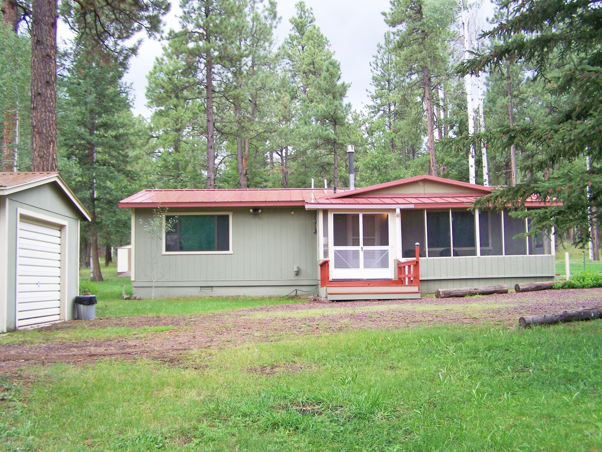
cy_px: 226
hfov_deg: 49.0
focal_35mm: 38
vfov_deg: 37.7
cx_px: 301
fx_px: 661
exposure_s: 1/60
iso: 64
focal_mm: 6.3
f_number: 2.8
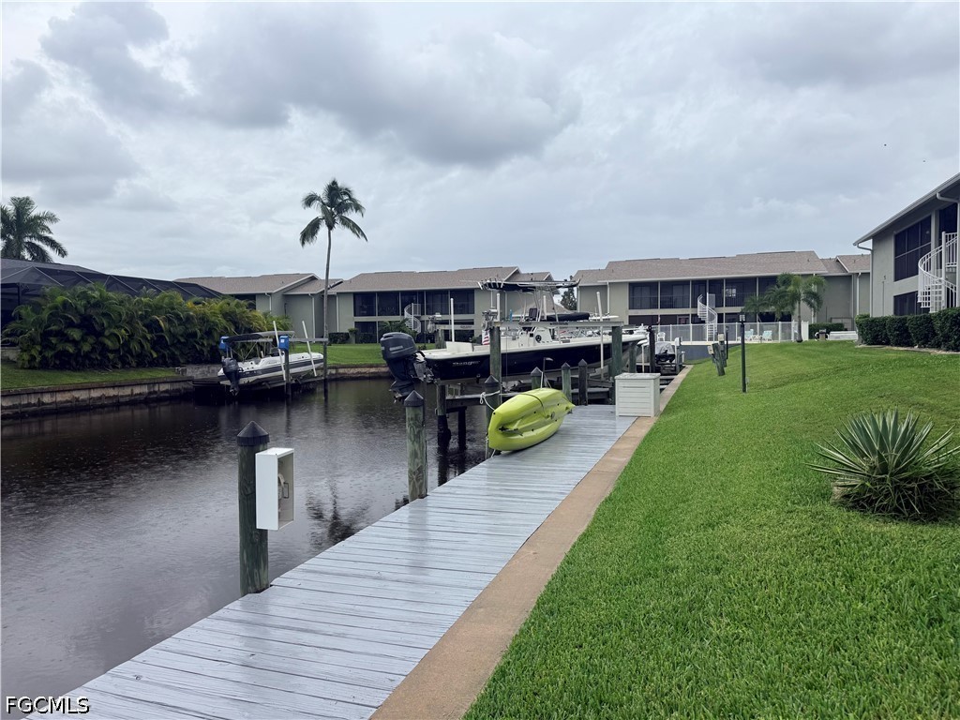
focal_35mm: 24
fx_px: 666
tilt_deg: -1.9
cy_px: 360
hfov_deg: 71.6
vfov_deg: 56.8
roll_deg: +1.0
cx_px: 480
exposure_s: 1/3759
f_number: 1.78
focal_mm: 6.76
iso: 80
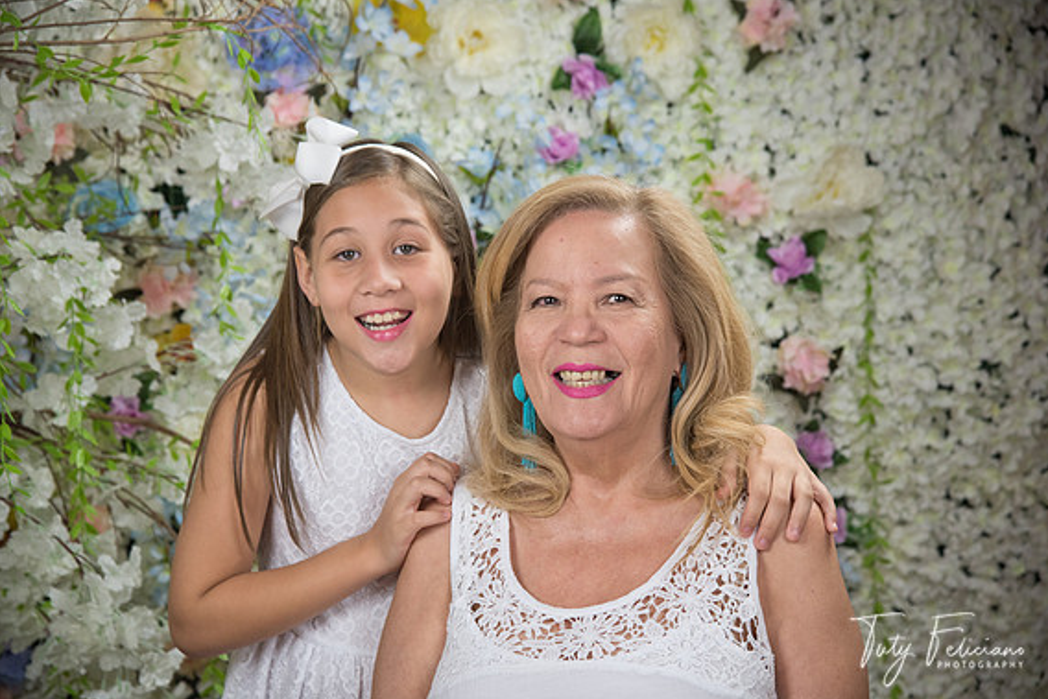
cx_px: 518
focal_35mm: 94
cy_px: 353
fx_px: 2737
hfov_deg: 21.7
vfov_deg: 14.6
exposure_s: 1/125
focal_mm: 92
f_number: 5
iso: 1250
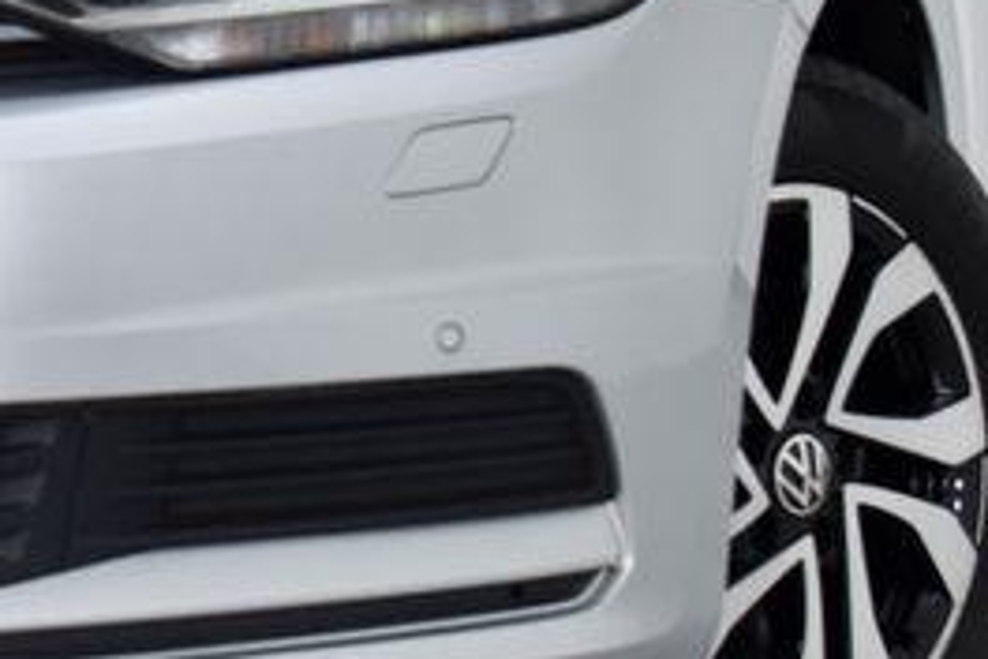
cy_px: 52
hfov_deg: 13.0
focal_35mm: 155
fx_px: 4254
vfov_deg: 8.8
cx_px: -90
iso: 1250
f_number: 4.5
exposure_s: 1/250
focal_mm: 32
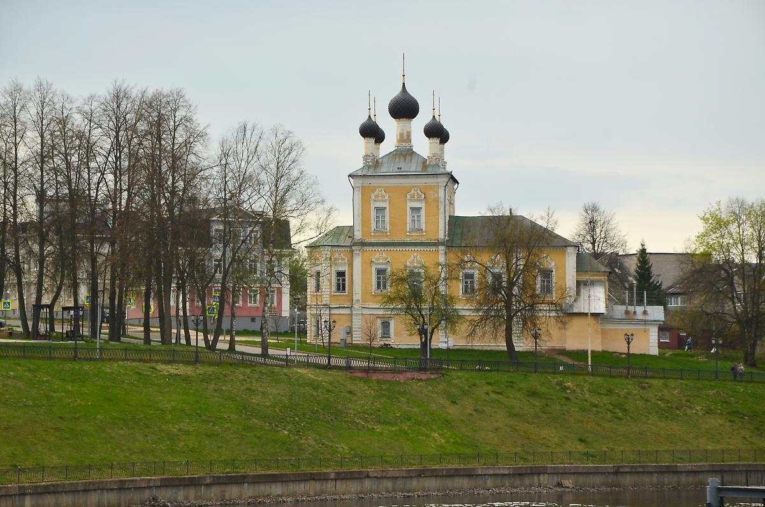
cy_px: 254
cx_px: 382
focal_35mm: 147
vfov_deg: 9.3
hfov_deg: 14.0
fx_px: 3118
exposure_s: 1/200
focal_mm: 98
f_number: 10
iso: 200
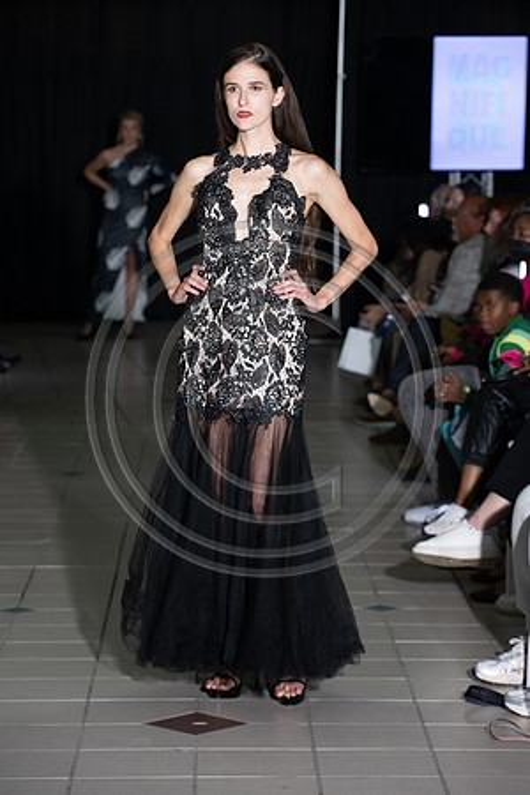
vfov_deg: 16.4
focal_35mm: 125
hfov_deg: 11.0
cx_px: 265
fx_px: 2760
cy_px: 398
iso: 1250
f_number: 5.6
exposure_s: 1/160
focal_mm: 125
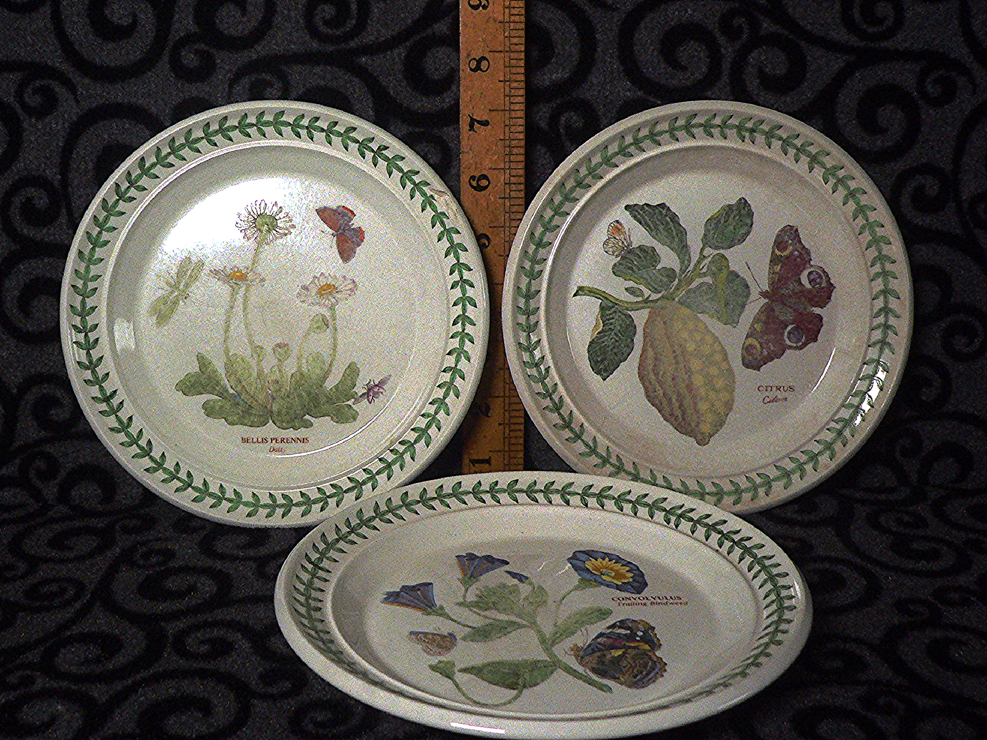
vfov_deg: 39.7
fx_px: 1026
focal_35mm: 36
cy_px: 370
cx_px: 494
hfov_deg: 51.4
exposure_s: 1/50
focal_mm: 6
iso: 400
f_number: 2.8
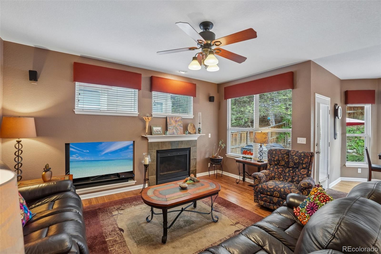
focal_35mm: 15
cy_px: 127
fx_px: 159
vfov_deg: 77.3
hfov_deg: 100.4
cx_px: 190
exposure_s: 1/6
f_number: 8
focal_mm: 10
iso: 400
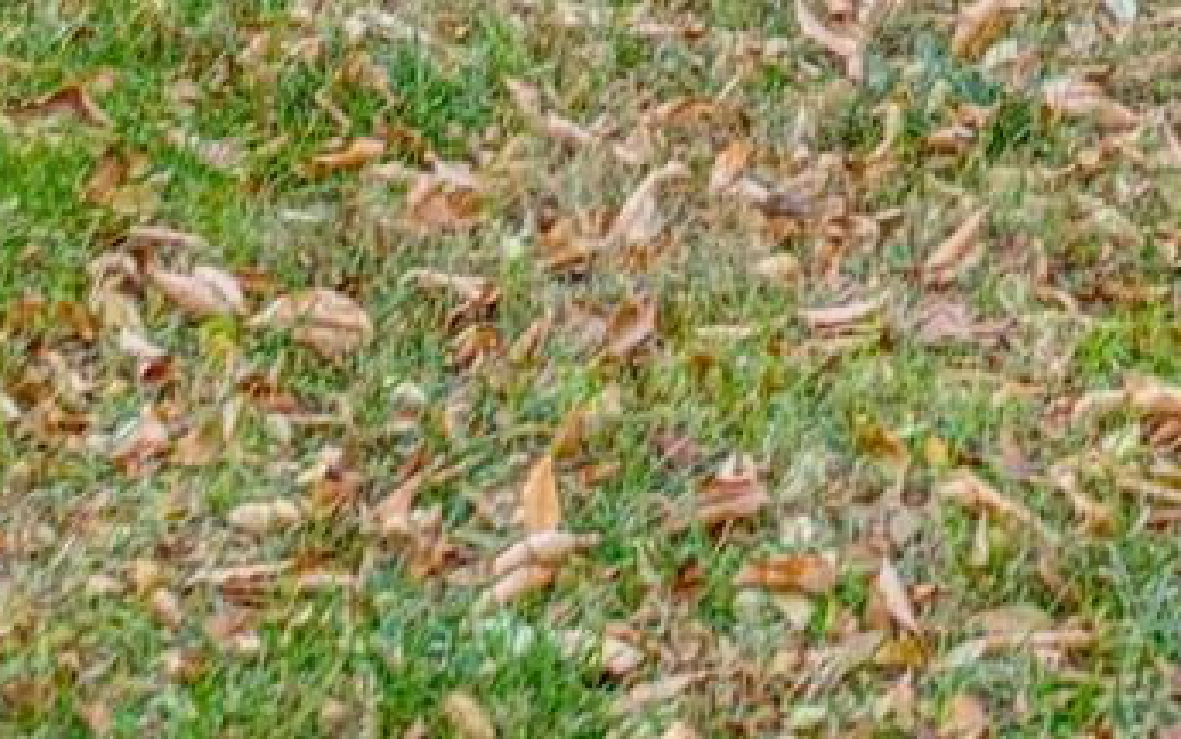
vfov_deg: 8.7
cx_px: 1590
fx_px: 3896
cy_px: -1579
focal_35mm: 121
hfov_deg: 16.2
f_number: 8
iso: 800
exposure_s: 1/125
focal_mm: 20
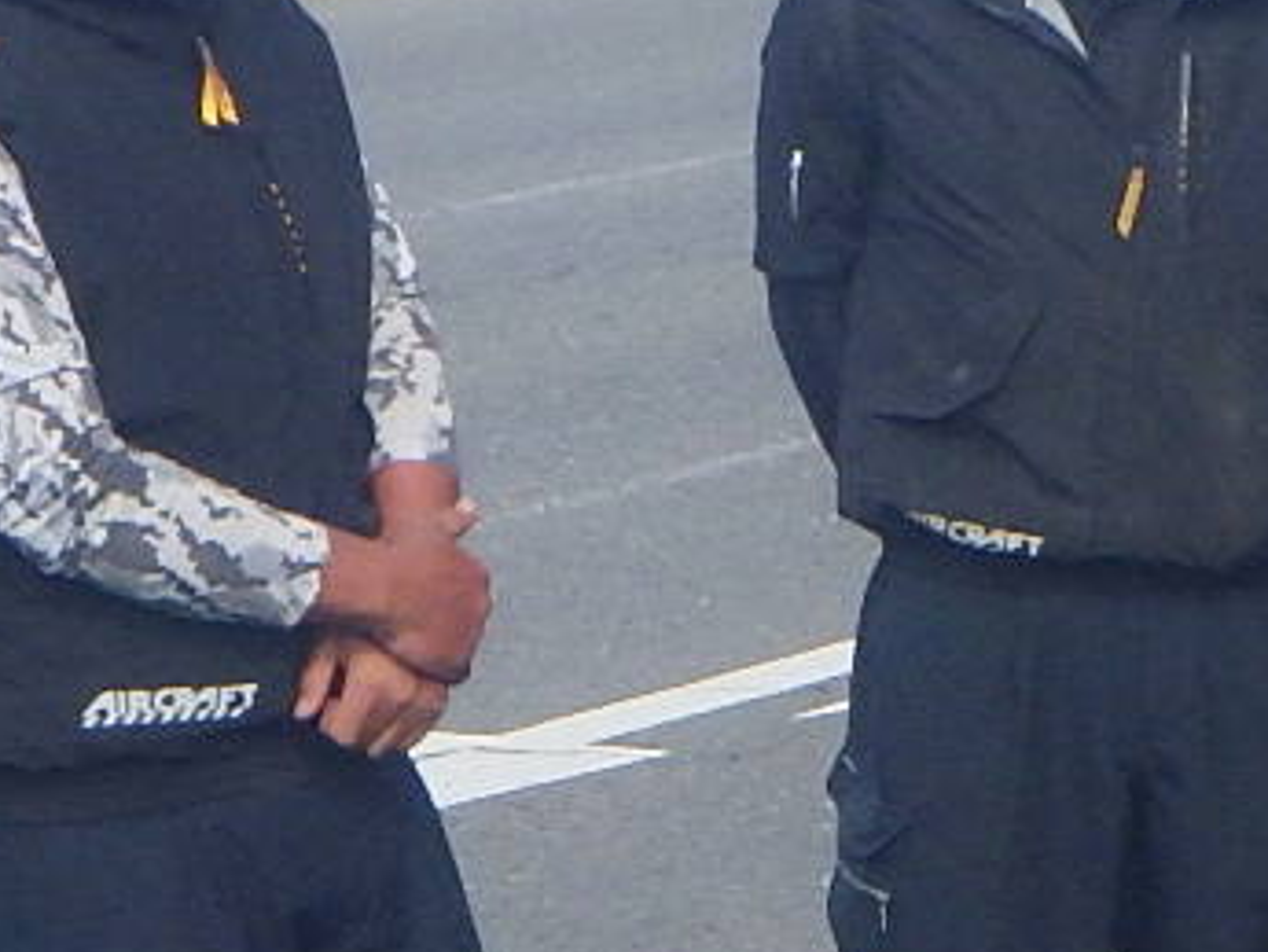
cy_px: 1184
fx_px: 7402
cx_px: 926
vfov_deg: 7.3
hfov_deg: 9.8
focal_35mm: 202
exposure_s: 1/400
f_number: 4.6
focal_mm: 6.1
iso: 250
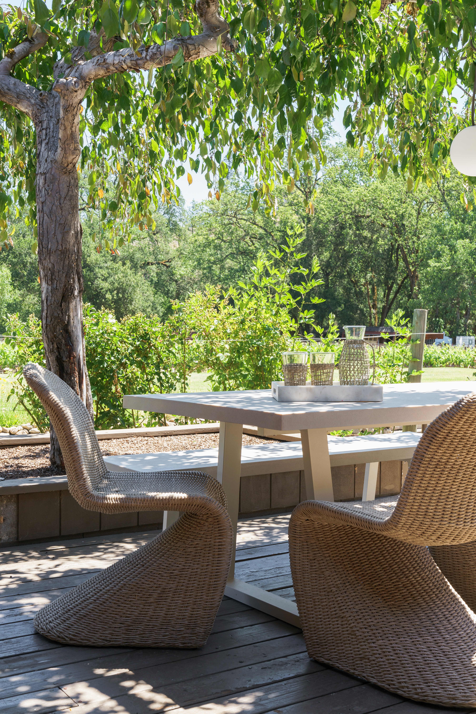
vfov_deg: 45.4
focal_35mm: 43
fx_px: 853
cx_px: 238
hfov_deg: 31.2
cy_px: 357
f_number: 9
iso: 250
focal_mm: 43
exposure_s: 1/80
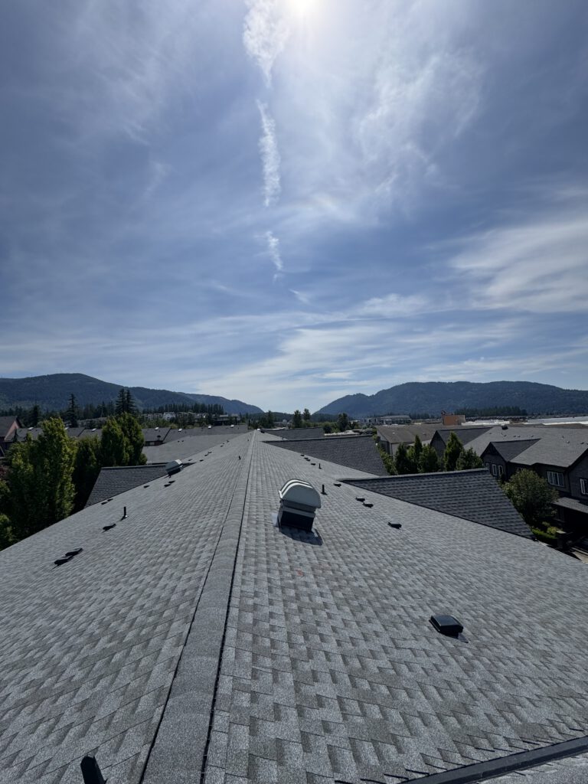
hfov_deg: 85.7
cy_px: 392
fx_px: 317
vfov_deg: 102.1
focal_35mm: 14
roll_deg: +2.4
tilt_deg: +4.0
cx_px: 294
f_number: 2.2
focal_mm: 2.22
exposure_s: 1/3906
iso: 40
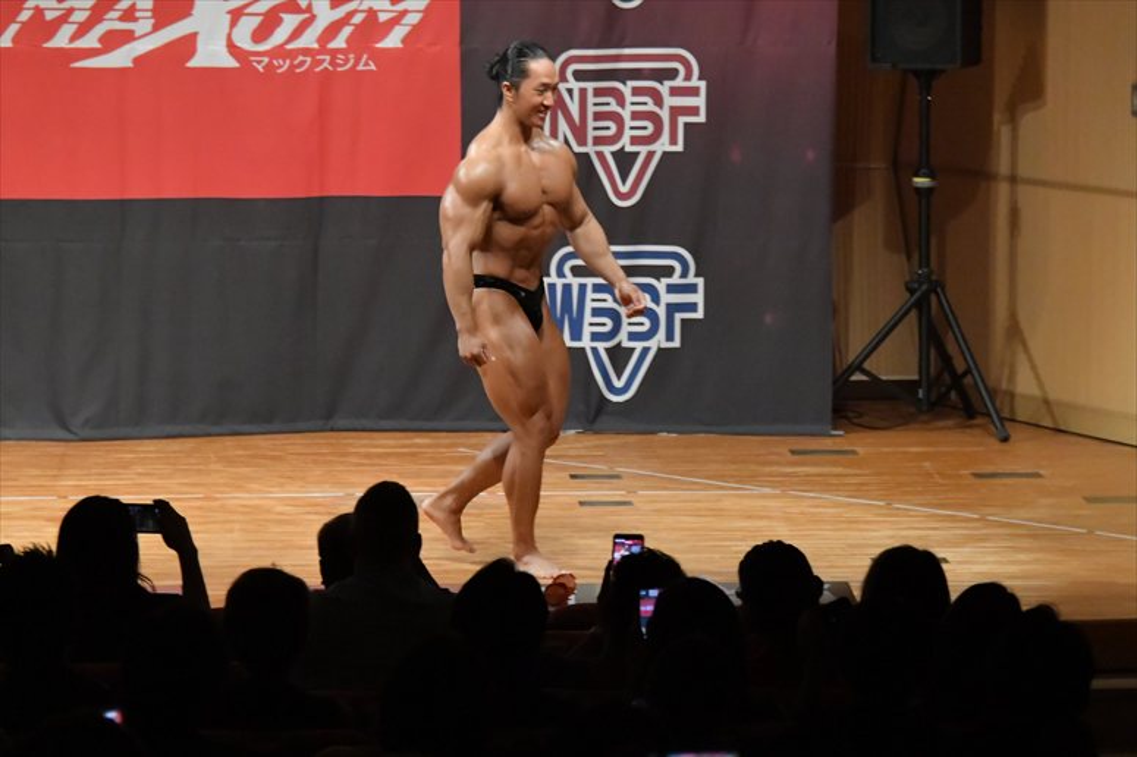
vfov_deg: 6.8
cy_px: 378
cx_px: 568
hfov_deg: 10.2
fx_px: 6377
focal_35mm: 202
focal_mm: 135
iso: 9000
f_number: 5.6
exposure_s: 1/400
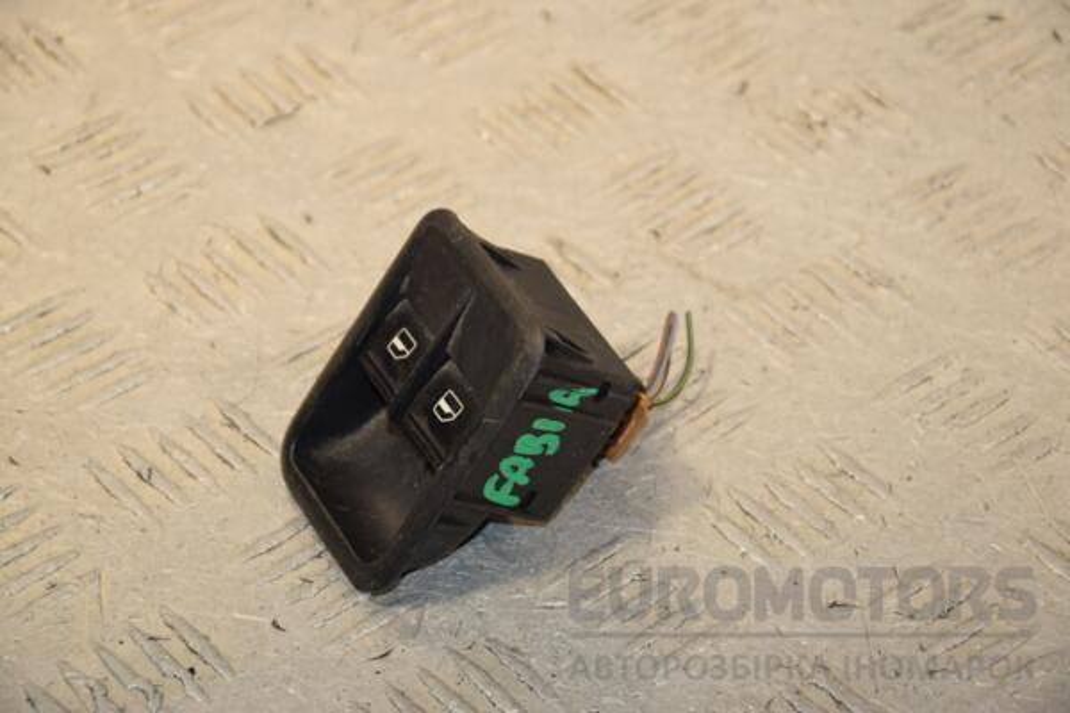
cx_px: 535
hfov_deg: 13.0
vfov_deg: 8.7
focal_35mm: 158
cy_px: 356
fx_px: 4681
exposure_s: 1/200
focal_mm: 105
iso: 800
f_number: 8
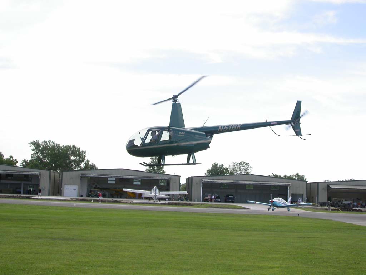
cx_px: 183
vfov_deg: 25.2
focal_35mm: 58
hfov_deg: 33.2
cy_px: 138
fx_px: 613
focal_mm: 12
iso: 100
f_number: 3
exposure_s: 1/1000
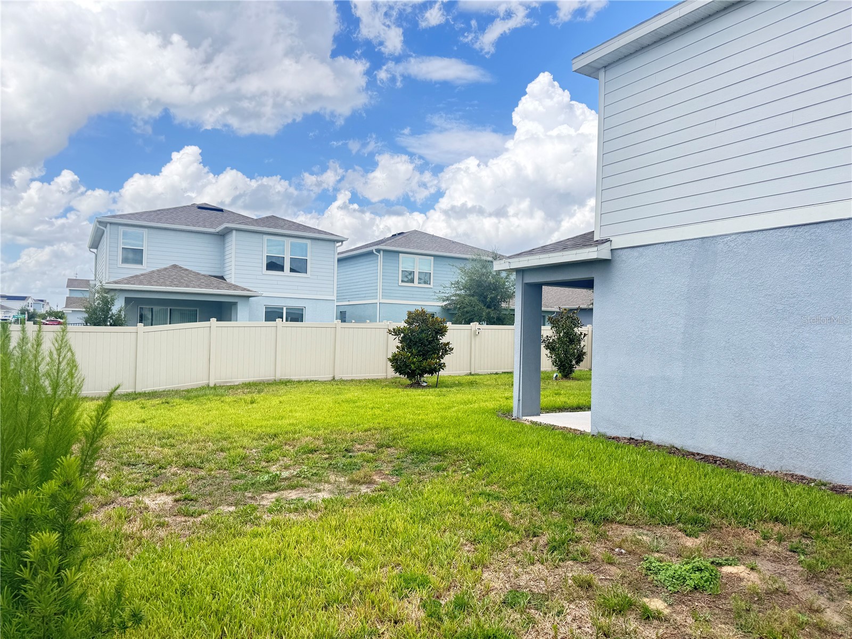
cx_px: 426
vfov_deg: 56.8
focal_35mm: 24
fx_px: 591
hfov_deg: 71.6
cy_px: 320
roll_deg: -1.8
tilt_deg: +0.4
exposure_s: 1/1010
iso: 80
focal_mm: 6.76
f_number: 1.78
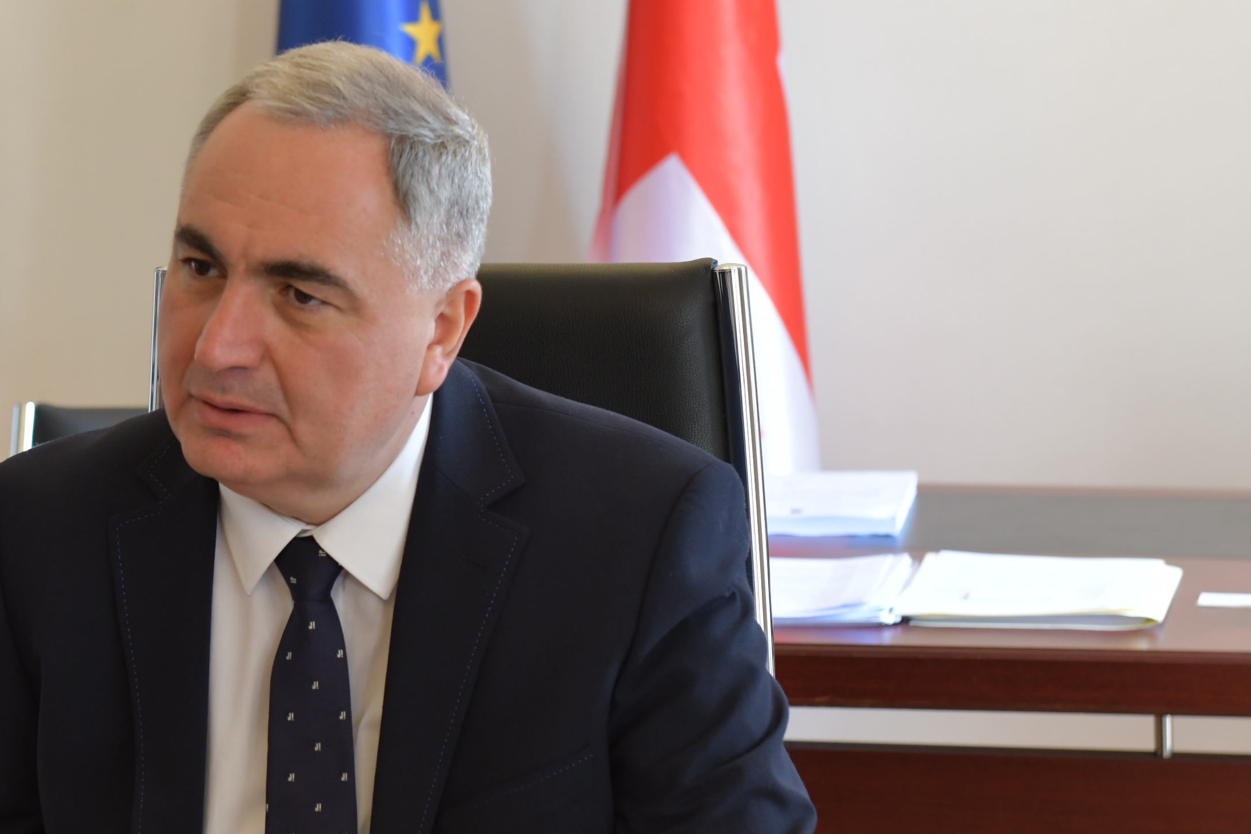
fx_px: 4586
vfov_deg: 10.4
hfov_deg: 15.5
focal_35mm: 132
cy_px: 452
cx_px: 294
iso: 1250
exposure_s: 1/100
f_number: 5.6
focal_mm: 70
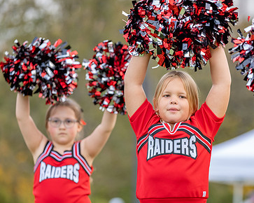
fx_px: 2231
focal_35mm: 297
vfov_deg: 5.2
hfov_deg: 6.5
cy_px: 137
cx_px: 172
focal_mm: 164
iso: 500
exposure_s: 1/500
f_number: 2.8
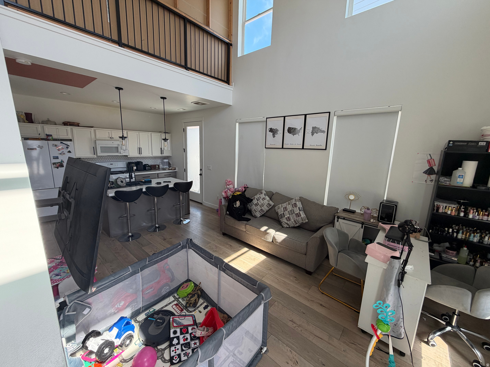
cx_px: 245
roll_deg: -1.1
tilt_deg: -12.4
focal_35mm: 14
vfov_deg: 85.7
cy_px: 184
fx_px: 198
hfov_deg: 102.1
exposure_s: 1/121
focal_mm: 2.22
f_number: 2.2
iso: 64
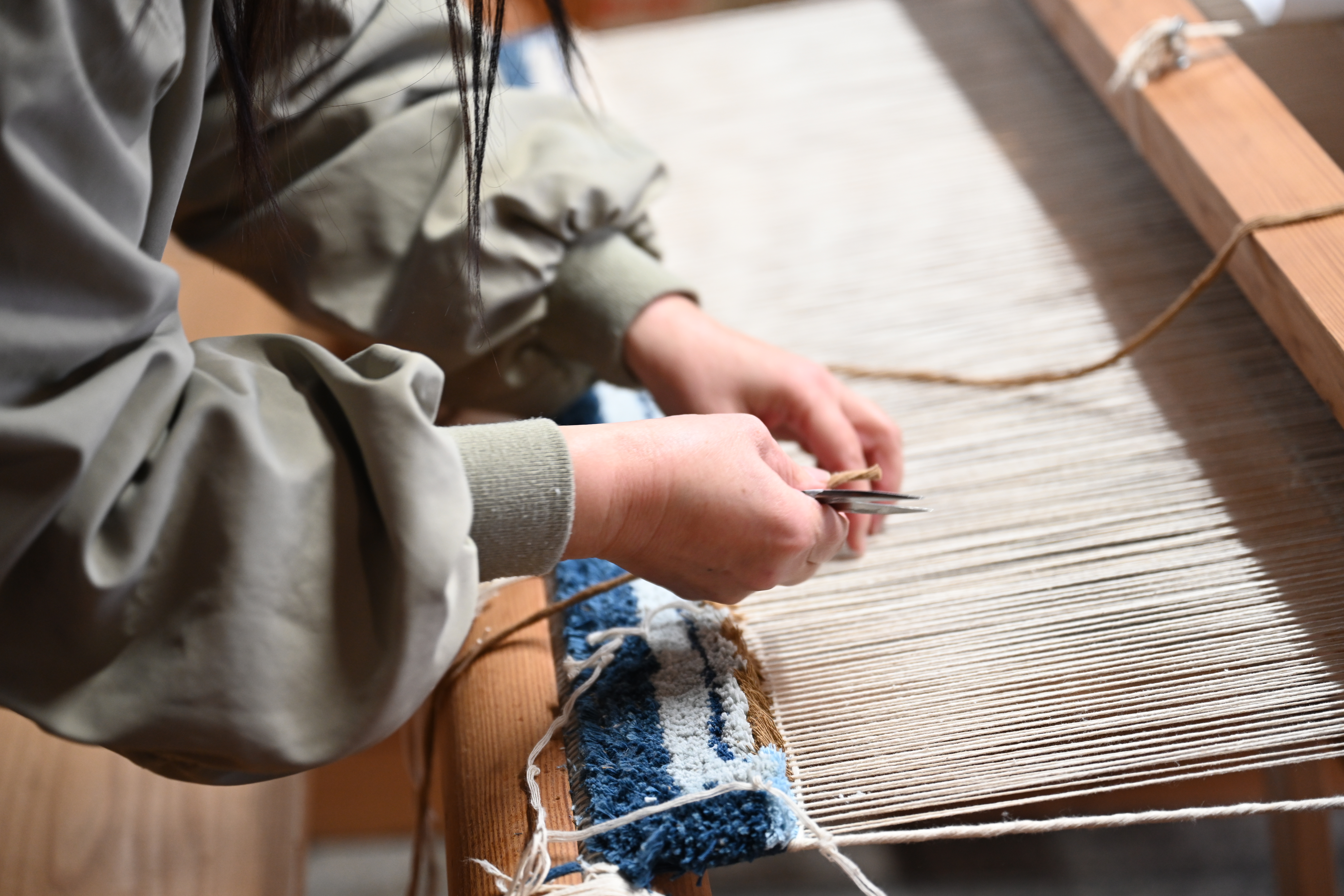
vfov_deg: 19.5
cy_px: 448
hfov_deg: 28.8
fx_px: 2613
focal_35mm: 70
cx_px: 672
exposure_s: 1/125
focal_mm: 70
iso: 1000
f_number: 2.8
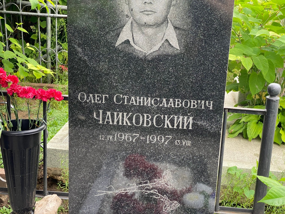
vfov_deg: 28.0
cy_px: 107
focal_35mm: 52
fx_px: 428
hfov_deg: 36.8
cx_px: 142
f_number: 2
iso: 64
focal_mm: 6
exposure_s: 1/122
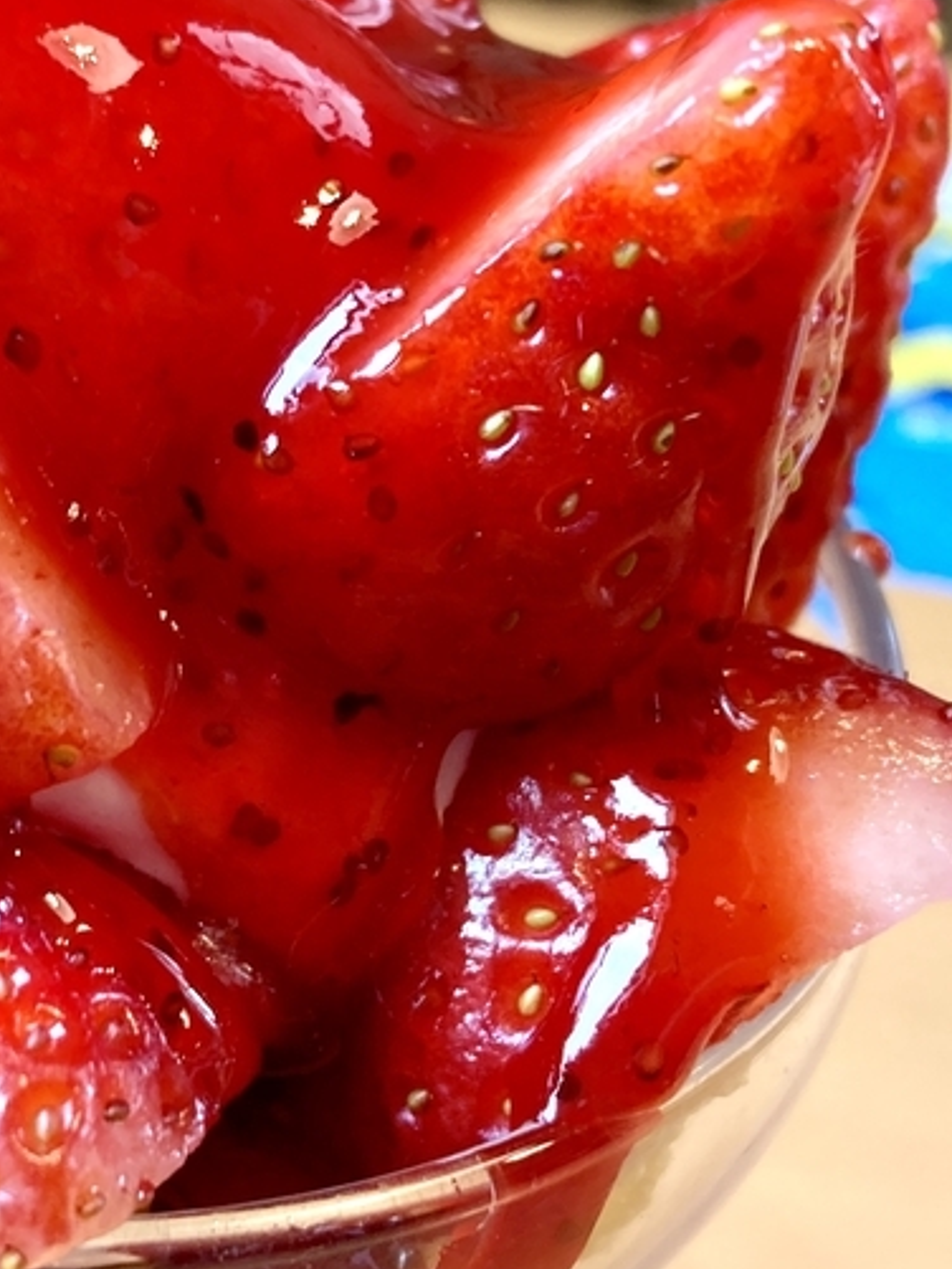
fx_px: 2456
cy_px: 588
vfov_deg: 29.0
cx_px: 96
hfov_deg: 21.5
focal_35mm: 67
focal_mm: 3.99
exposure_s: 1/50
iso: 64
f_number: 1.8
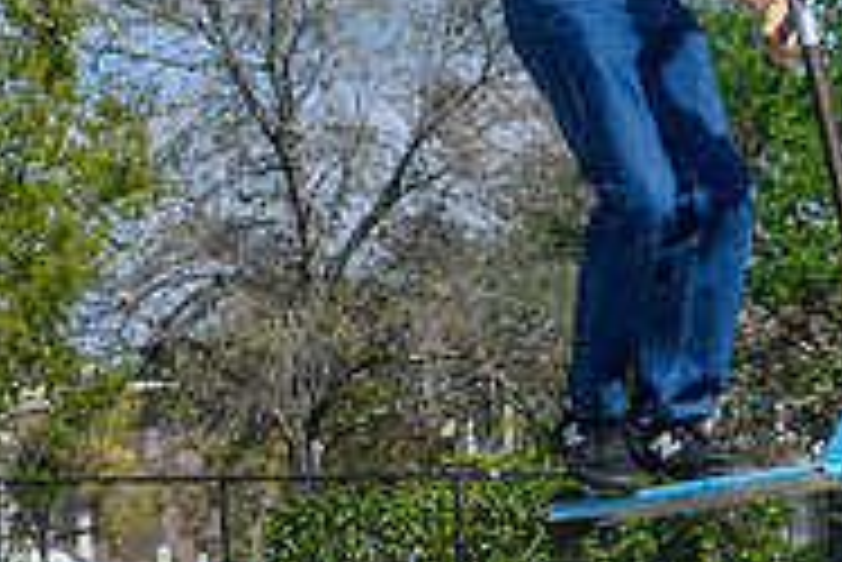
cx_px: 563
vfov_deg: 10.2
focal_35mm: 135
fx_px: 3160
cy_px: 416
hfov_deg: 15.1
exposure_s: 1/400
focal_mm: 29
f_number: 10
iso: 200
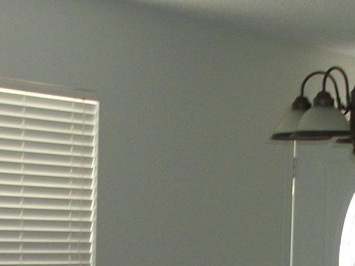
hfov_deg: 14.5
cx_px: 215
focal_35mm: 136
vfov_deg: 10.6
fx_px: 1394
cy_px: 375
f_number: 2.9
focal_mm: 5.7
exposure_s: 1/60
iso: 80
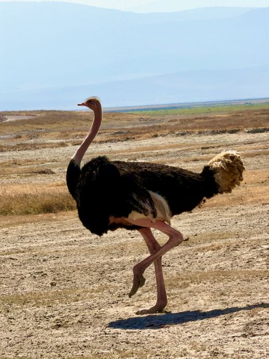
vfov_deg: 9.9
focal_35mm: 200
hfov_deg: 7.4
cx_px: 134
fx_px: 2071
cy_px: 180
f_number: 2.8
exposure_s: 1/879
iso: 16
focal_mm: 16.89
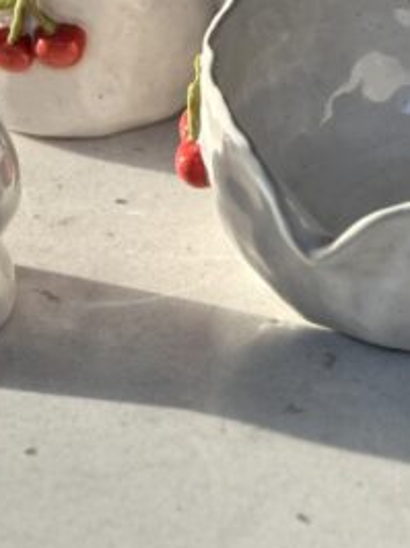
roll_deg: -0.9
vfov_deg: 8.5
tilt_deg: -28.0
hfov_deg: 6.4
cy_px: 82
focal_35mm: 232
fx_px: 3670
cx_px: 262
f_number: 2.8
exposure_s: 1/121
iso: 80
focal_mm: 9
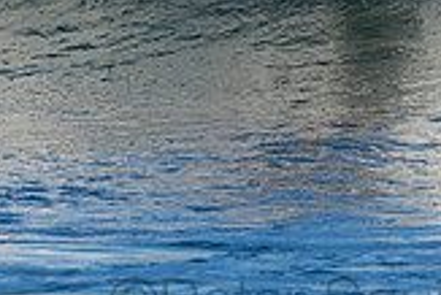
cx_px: 319
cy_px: -148
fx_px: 32760
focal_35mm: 2672
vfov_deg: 0.5
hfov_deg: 0.8
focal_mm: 500
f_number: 5.6
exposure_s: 1/500
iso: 100
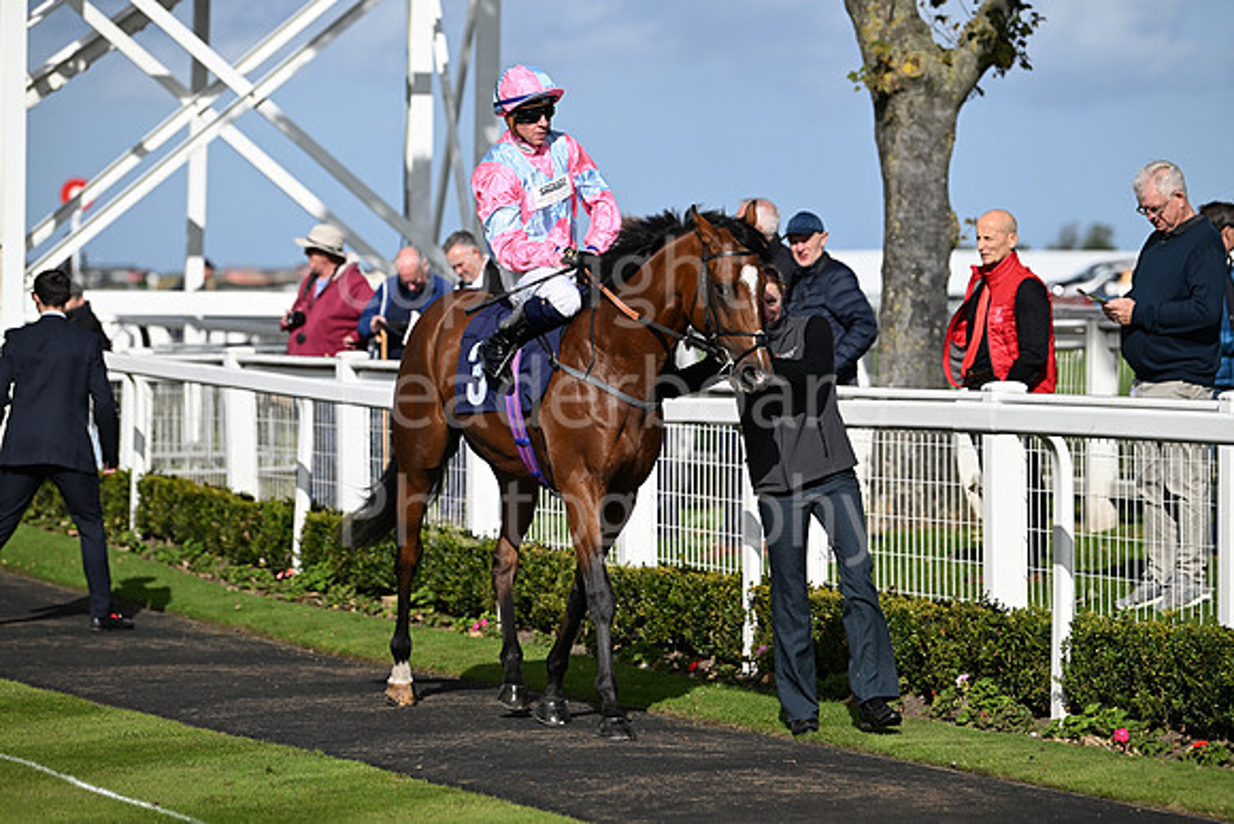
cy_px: 412
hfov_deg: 12.8
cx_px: 617
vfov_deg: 8.6
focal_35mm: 160
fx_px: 5485
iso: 500
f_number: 4
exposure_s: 1/8000
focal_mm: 160
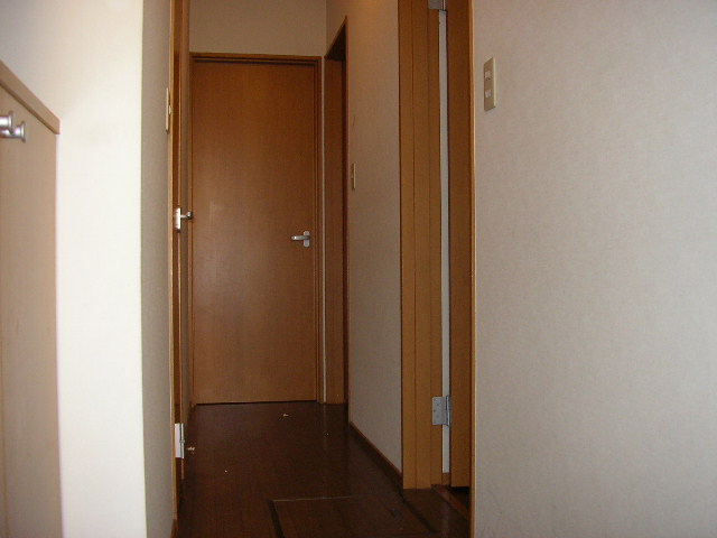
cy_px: 269
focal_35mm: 38
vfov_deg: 37.7
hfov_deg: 49.0
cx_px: 358
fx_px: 787
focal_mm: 5.8
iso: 100
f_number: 2.9
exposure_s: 1/30
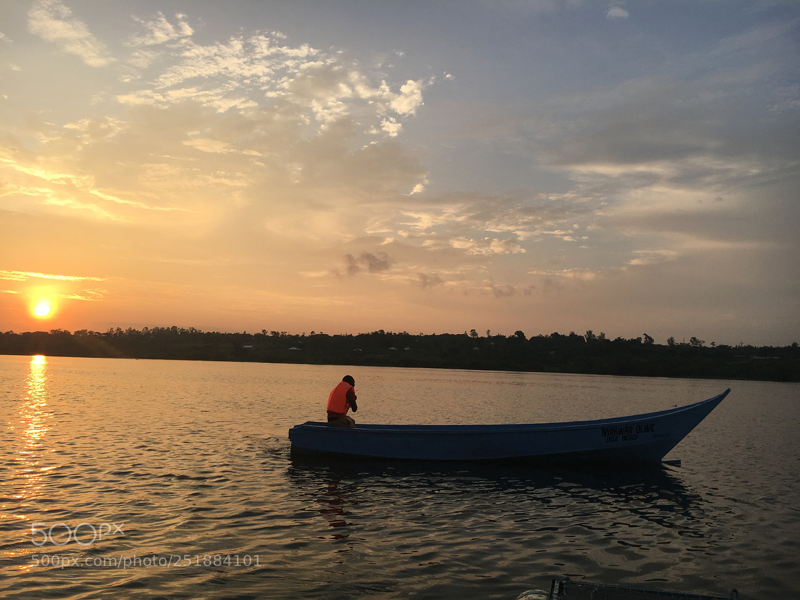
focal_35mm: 29
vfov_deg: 48.2
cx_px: 400
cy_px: 300
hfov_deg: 61.7
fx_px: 670
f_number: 2.2
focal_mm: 4.15
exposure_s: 1/974
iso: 25
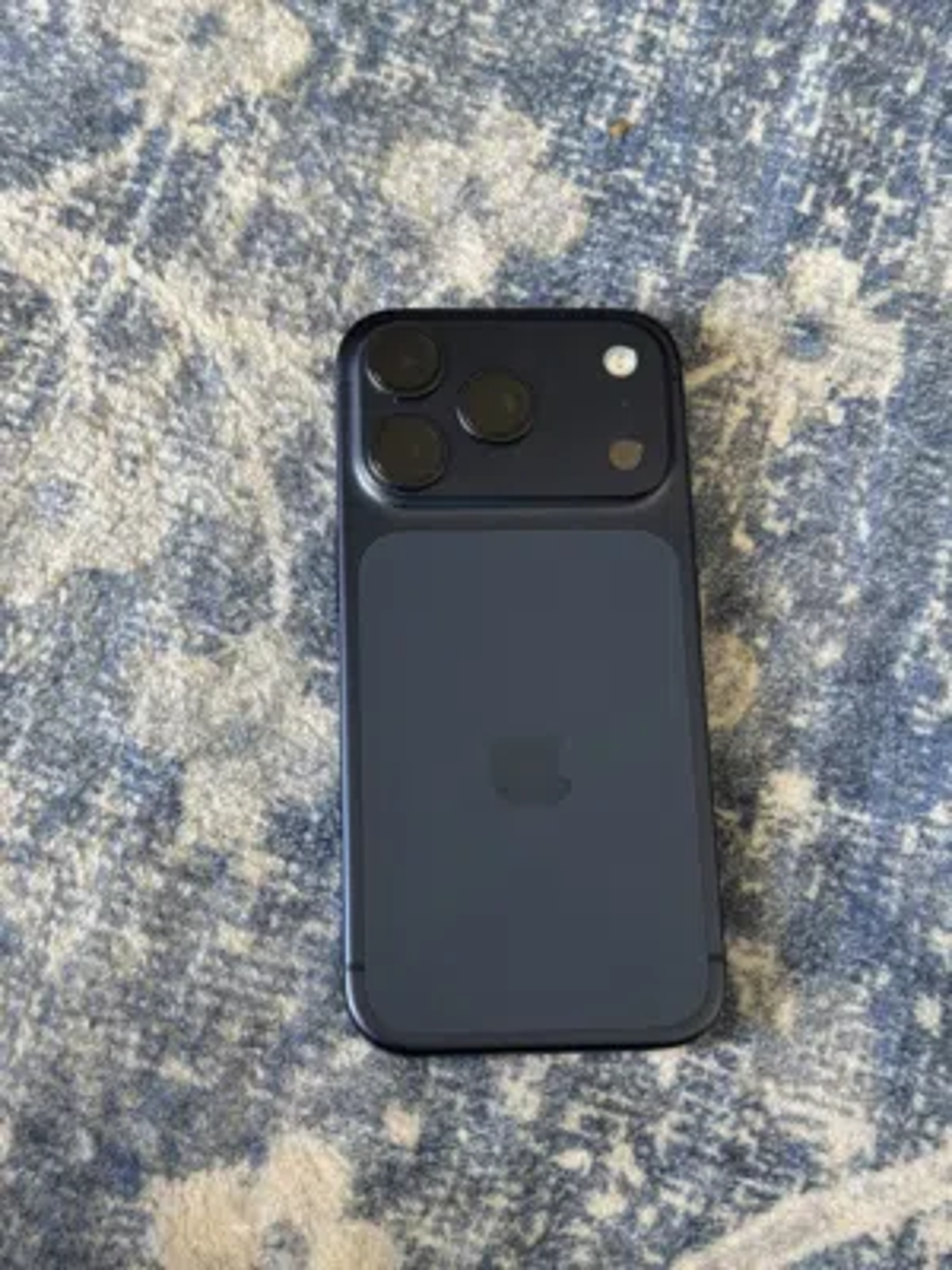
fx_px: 1760
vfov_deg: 39.7
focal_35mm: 48
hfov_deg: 30.3
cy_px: 635
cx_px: 476
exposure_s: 1/60
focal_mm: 6.76
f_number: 1.78
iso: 100
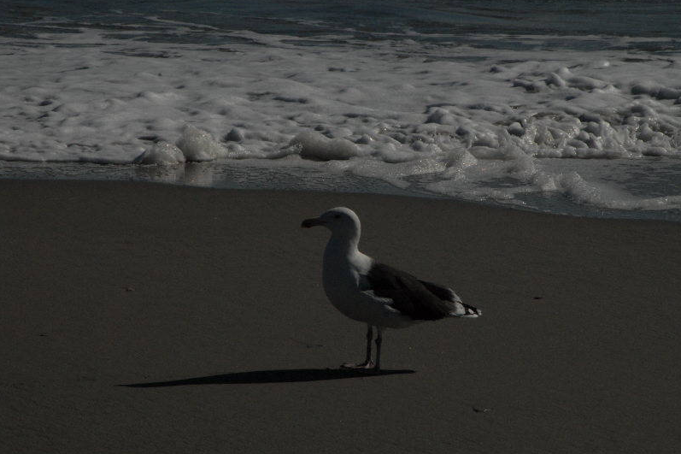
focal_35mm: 181
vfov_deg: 7.6
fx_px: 3423
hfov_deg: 11.4
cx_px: 340
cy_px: 226
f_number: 22
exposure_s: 1/2000
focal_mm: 120
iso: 800
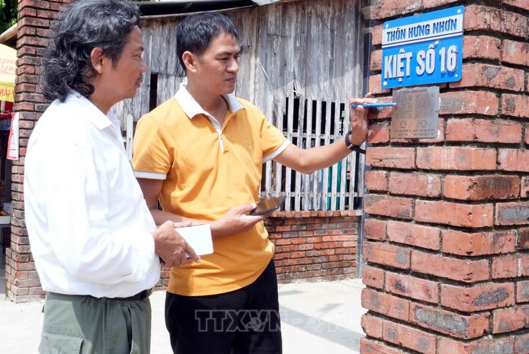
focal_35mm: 43
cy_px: 169
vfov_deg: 31.2
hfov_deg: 45.4
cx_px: 282
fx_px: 632
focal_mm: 20
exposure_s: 1/25
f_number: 22
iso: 160
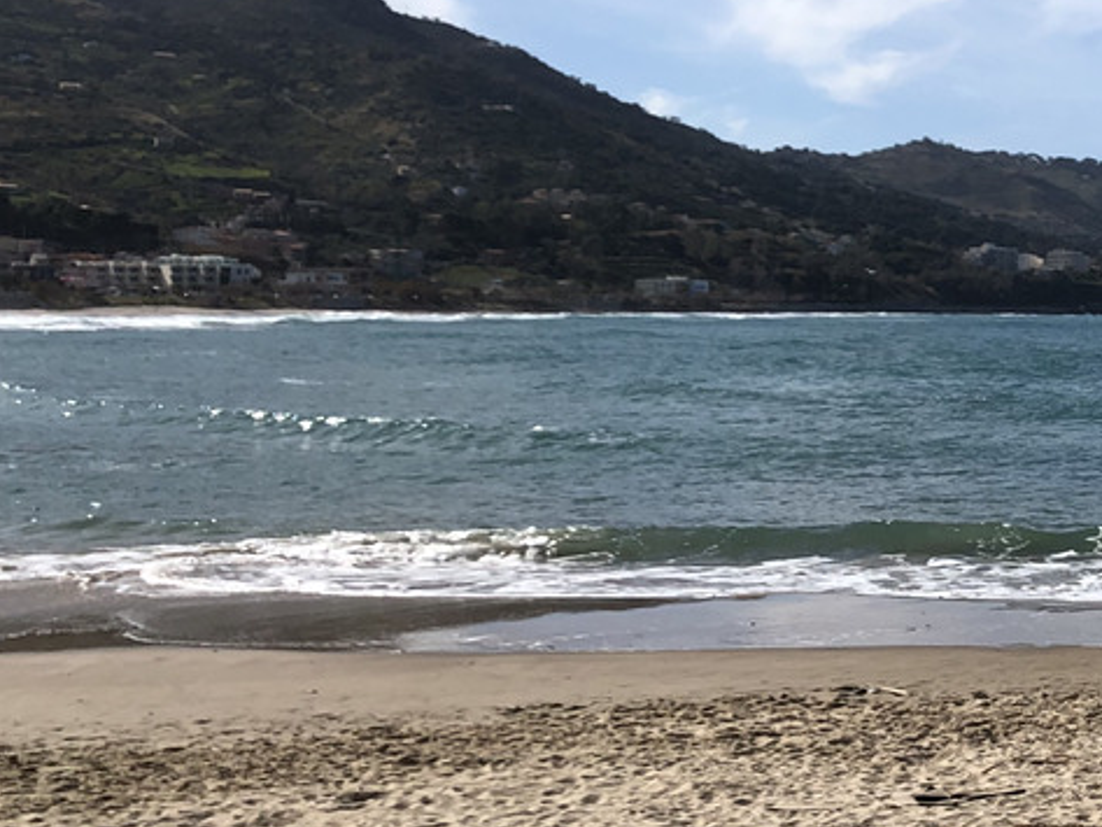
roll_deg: +0.9
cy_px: 380
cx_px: 1372
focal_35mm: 71
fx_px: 2261
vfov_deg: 20.7
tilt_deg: -1.4
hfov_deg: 24.4
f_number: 1.8
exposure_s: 1/4000
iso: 25
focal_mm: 4
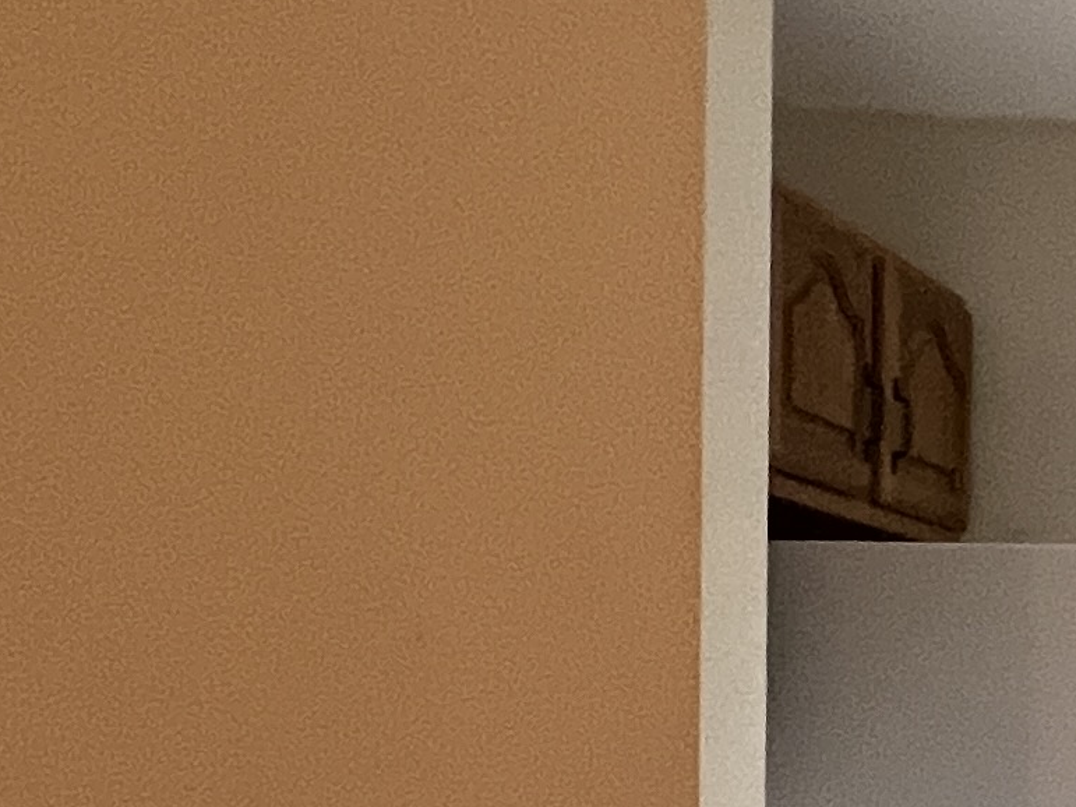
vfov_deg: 20.7
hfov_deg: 21.2
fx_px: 2113
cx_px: 1834
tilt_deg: -3.1
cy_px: 852
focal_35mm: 68
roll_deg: -1.7
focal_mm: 1.57
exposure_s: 1/60
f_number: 1.8
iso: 320
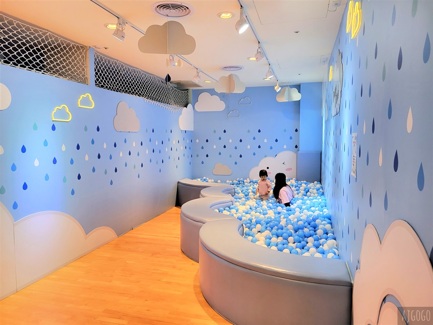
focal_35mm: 26
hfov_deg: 67.3
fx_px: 325
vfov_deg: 53.1
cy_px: 162
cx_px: 216
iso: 250
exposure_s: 1/120
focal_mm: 5.4
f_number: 1.8
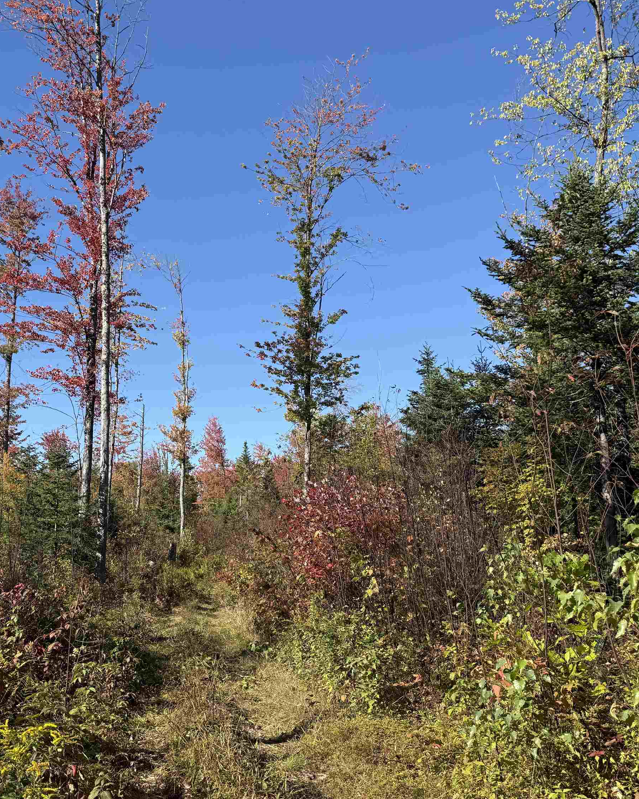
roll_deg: -0.3
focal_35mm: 32
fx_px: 757
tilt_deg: +10.8
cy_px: 401
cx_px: 191
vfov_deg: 55.7
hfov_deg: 44.8
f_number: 1.78
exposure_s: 1/2801
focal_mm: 6.76
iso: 80
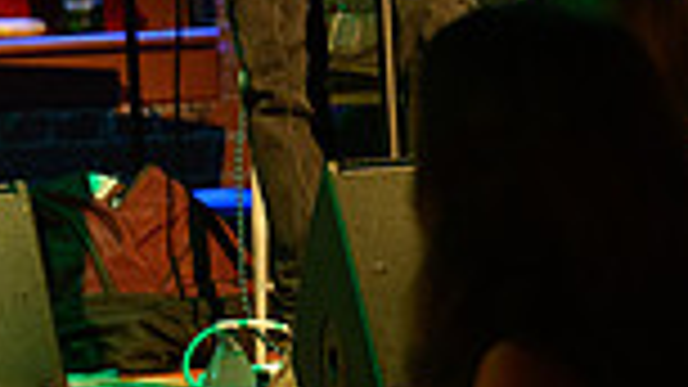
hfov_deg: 4.9
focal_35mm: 436
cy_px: -421
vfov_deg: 2.8
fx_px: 7953
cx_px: -99
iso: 5000
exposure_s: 1/100
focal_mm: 110
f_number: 4.5
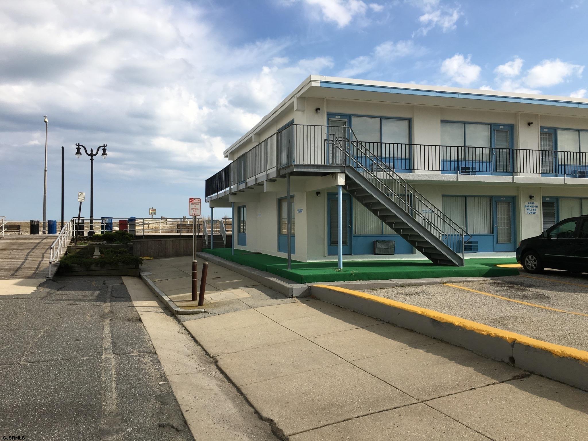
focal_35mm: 29
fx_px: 493
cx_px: 294
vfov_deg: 48.2
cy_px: 220
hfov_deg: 61.7
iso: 25
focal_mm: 4.15
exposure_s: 1/1972
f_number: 2.2
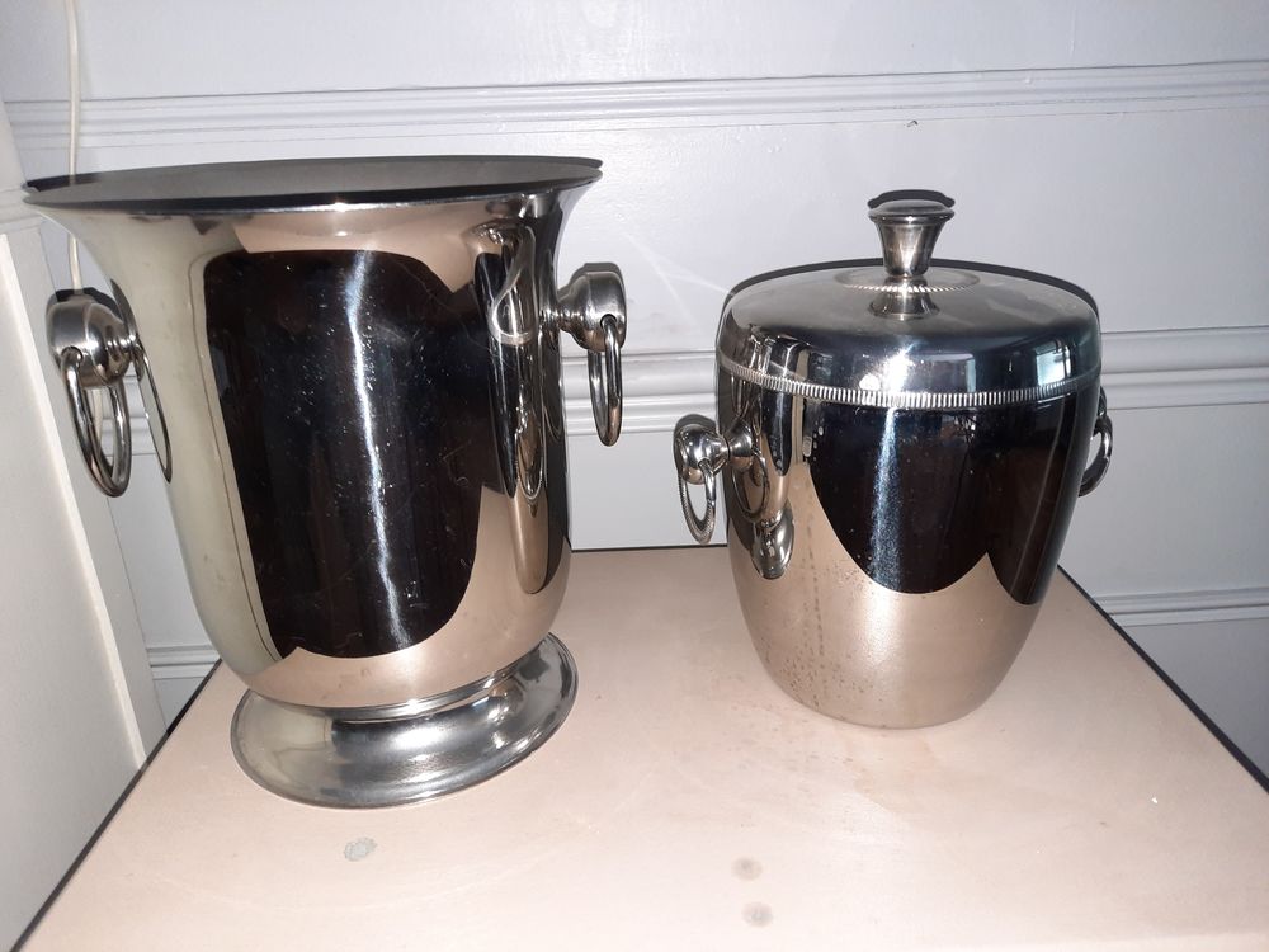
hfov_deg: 69.4
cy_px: 476
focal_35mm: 25
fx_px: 916
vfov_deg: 54.9
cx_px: 634
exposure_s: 1/20
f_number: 2
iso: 1000
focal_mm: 4.6
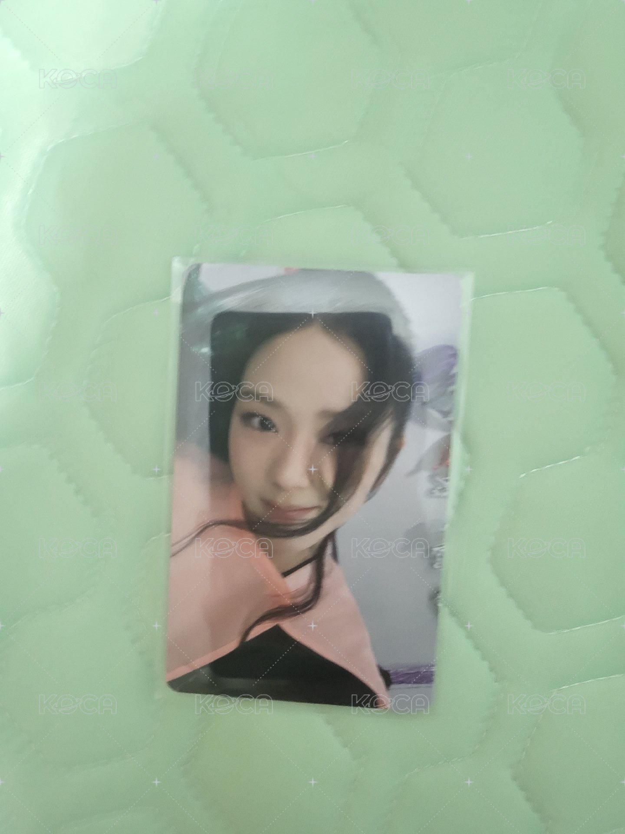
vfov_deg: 67.3
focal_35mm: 26
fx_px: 626
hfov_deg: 53.1
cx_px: 312
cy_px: 417
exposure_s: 1/24
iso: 640
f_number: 1.8
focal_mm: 5.4
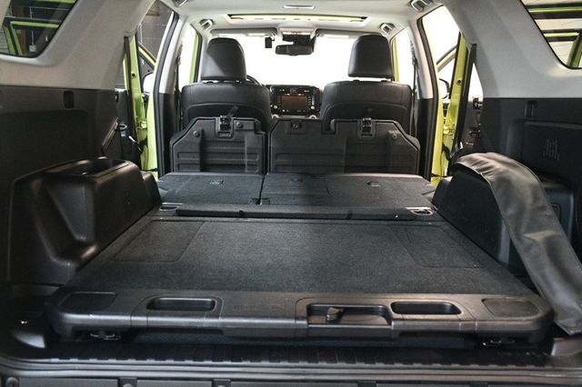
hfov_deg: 62.0
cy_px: 194
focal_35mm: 30
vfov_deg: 43.6
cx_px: 291
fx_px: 485
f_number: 3.5
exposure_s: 1/60
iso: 5600
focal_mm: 20
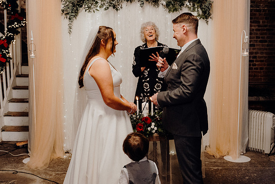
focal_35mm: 49
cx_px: 138
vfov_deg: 27.5
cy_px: 92
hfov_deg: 40.3
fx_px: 374
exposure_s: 1/160
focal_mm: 33
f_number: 3.5
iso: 3200
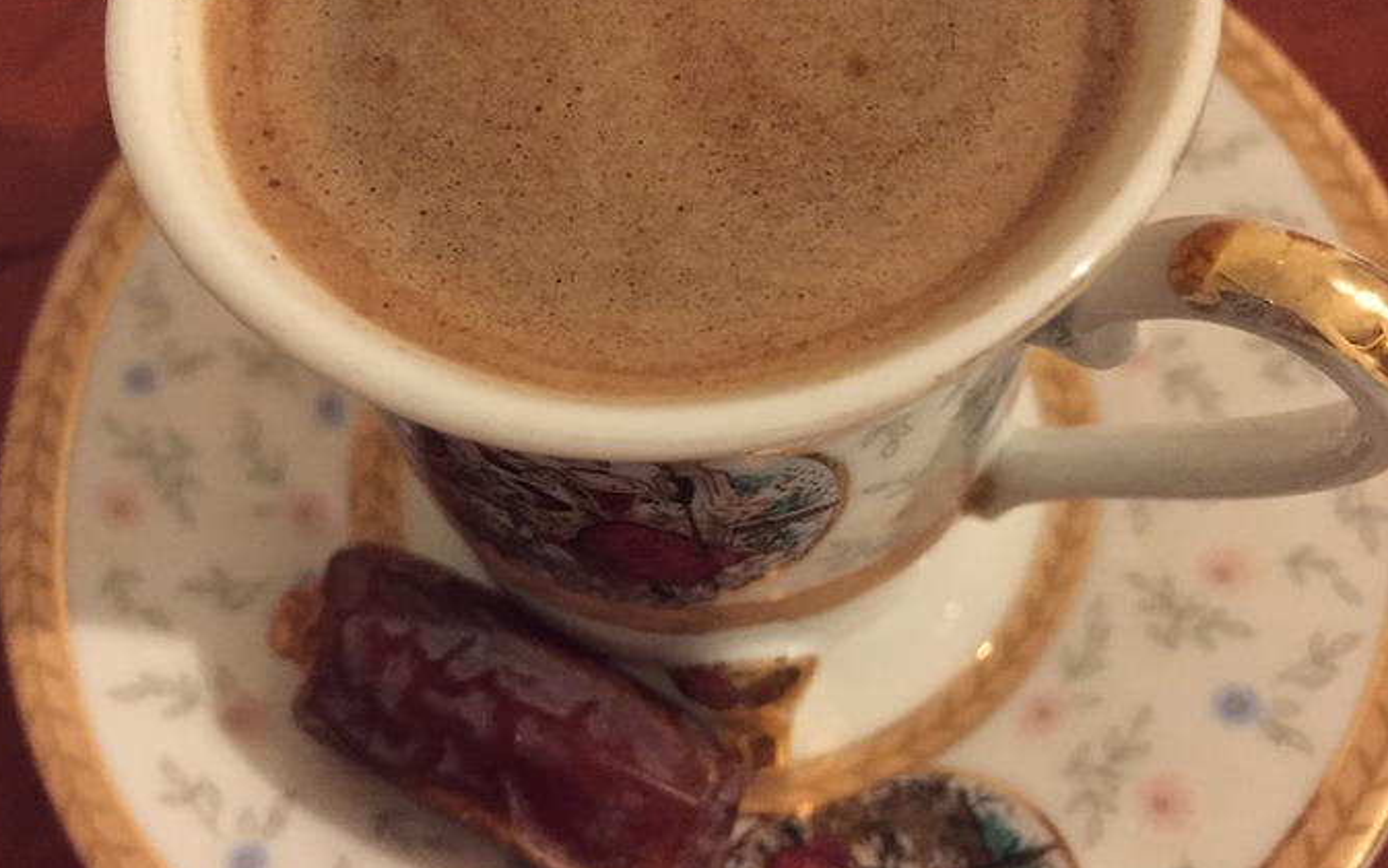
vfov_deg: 30.5
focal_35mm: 42
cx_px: 681
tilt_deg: -63.4
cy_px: 357
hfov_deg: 47.2
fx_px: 1589
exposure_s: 1/17
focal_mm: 4.15
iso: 400
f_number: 2.2
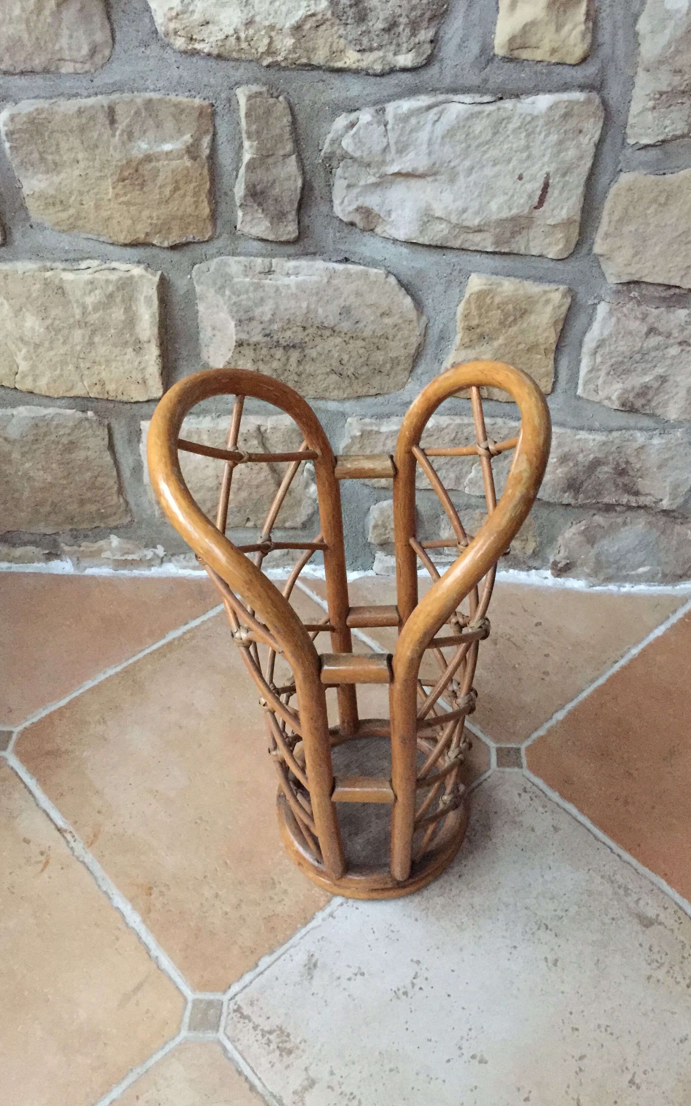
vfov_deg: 61.2
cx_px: 382
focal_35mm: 31
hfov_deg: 40.5
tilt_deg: -43.5
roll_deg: +2.6
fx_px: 934
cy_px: 554
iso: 400
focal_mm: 4.15
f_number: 2.2
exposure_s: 1/17
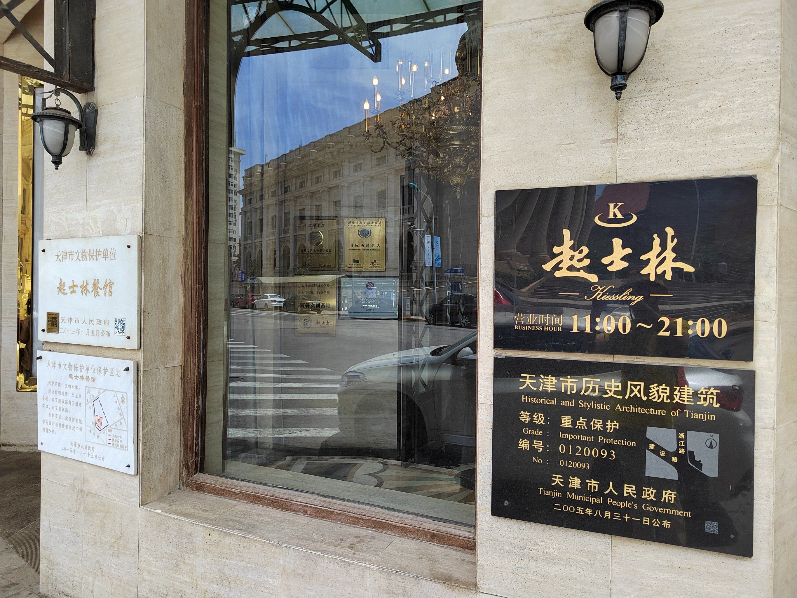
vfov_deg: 58.9
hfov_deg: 73.9
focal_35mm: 23
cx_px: 398
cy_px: 299
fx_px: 530
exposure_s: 1/714
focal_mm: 5.52
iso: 516
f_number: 1.9
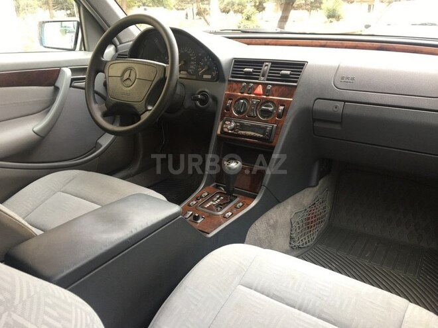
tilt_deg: -20.3
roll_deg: +1.3
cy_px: 164
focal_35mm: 29
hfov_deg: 61.7
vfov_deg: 48.2
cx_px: 219
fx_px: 367
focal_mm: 4.15
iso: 32
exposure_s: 1/50
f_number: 2.2
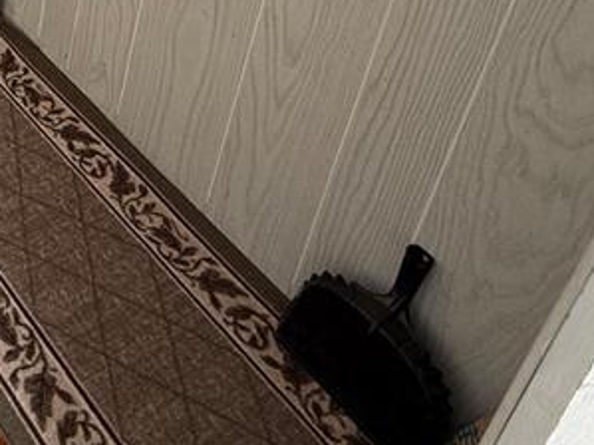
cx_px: -183
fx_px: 823
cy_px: -280
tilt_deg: -20.3
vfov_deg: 22.6
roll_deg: -1.5
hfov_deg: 30.8
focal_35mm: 48
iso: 64
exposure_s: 1/120
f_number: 2.2
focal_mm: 2.22
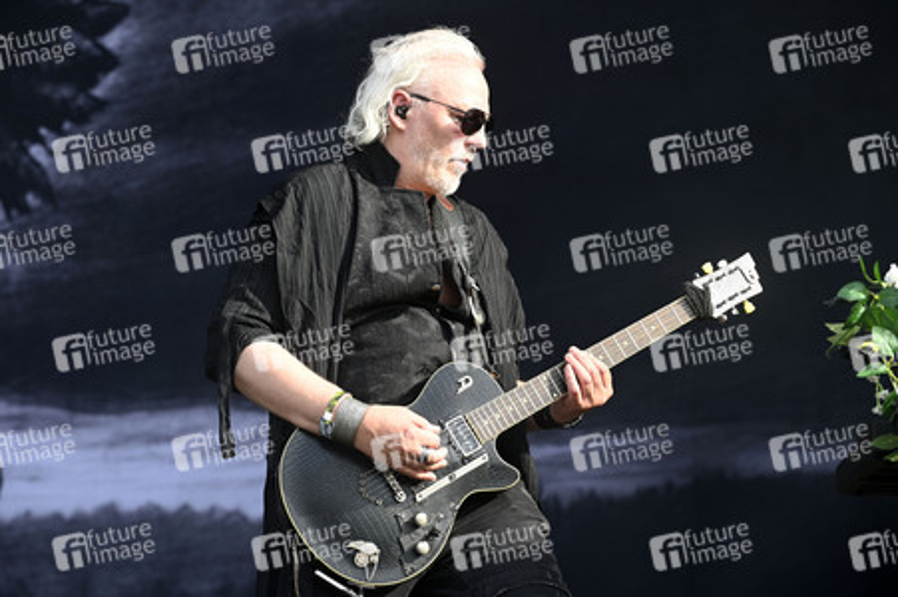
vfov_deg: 11.8
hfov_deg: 17.7
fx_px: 2891
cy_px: 298
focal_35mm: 116
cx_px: 449
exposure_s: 1/500
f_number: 5.6
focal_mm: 116
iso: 320
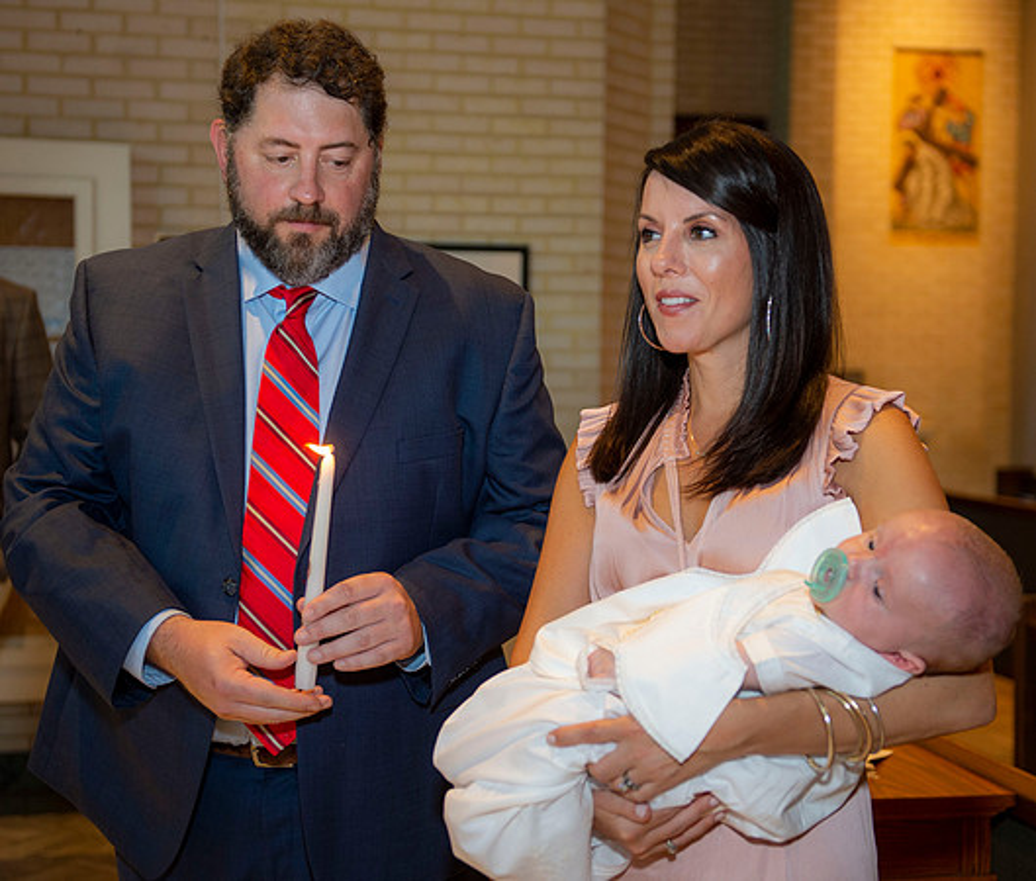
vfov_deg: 28.0
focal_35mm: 56
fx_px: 1768
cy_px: 439
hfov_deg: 32.7
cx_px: 531
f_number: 3.2
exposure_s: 1/100
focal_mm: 48
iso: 1000
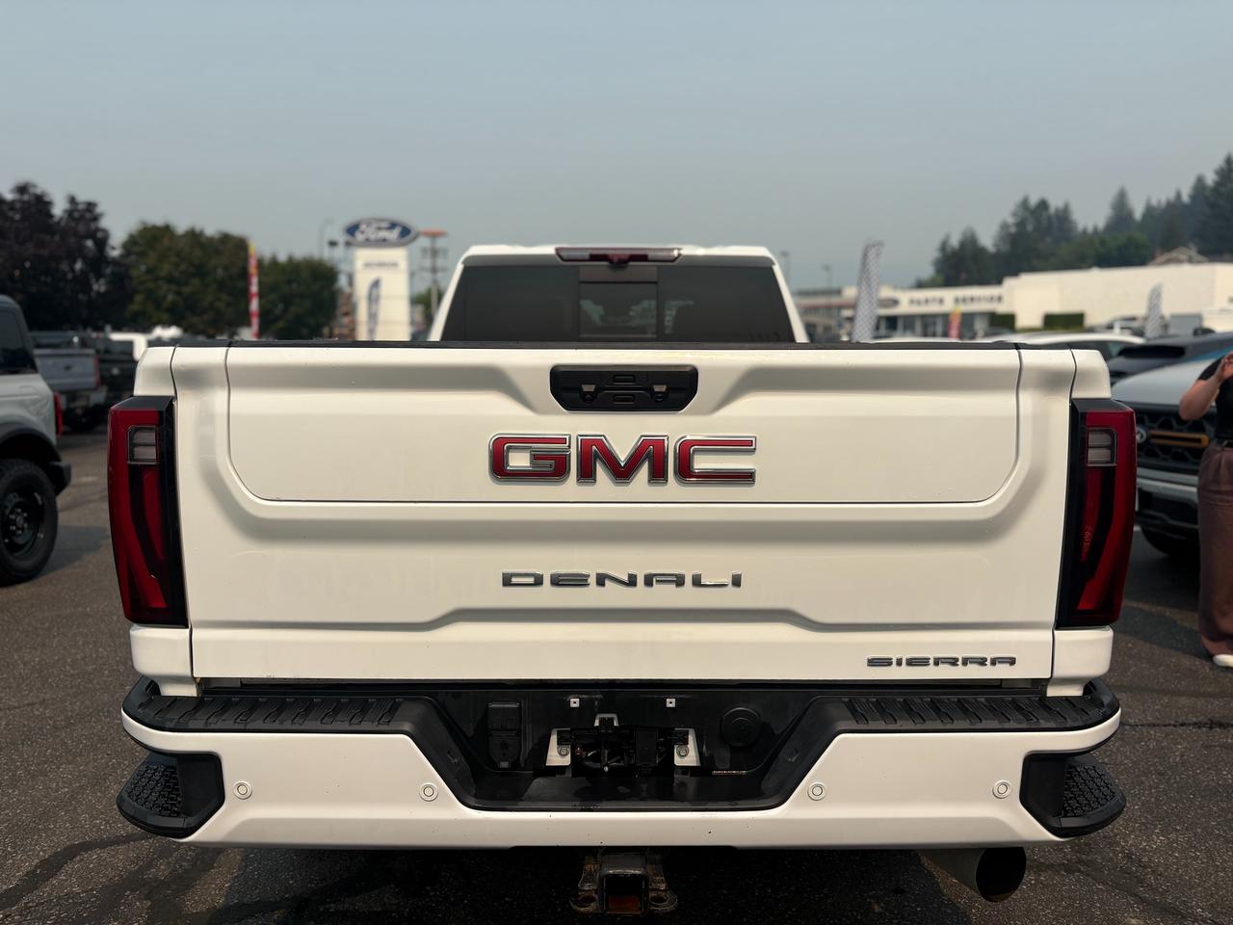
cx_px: 616
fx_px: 926
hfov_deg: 67.3
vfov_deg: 53.1
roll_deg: +0.2
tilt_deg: -5.8
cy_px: 462
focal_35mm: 26
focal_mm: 5.96
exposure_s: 1/6993
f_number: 1.6
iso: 50
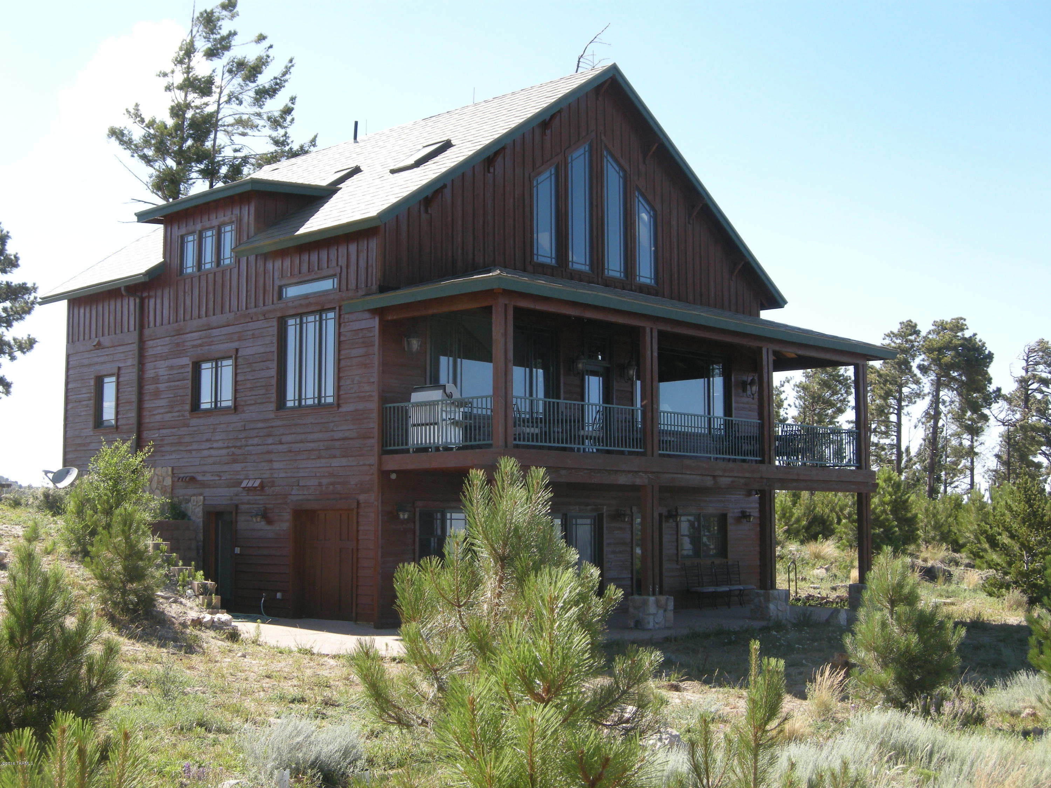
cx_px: 526
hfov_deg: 40.4
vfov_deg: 30.9
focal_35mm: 47
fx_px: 1427
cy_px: 394
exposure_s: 1/164
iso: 64
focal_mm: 10.1
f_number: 4.3
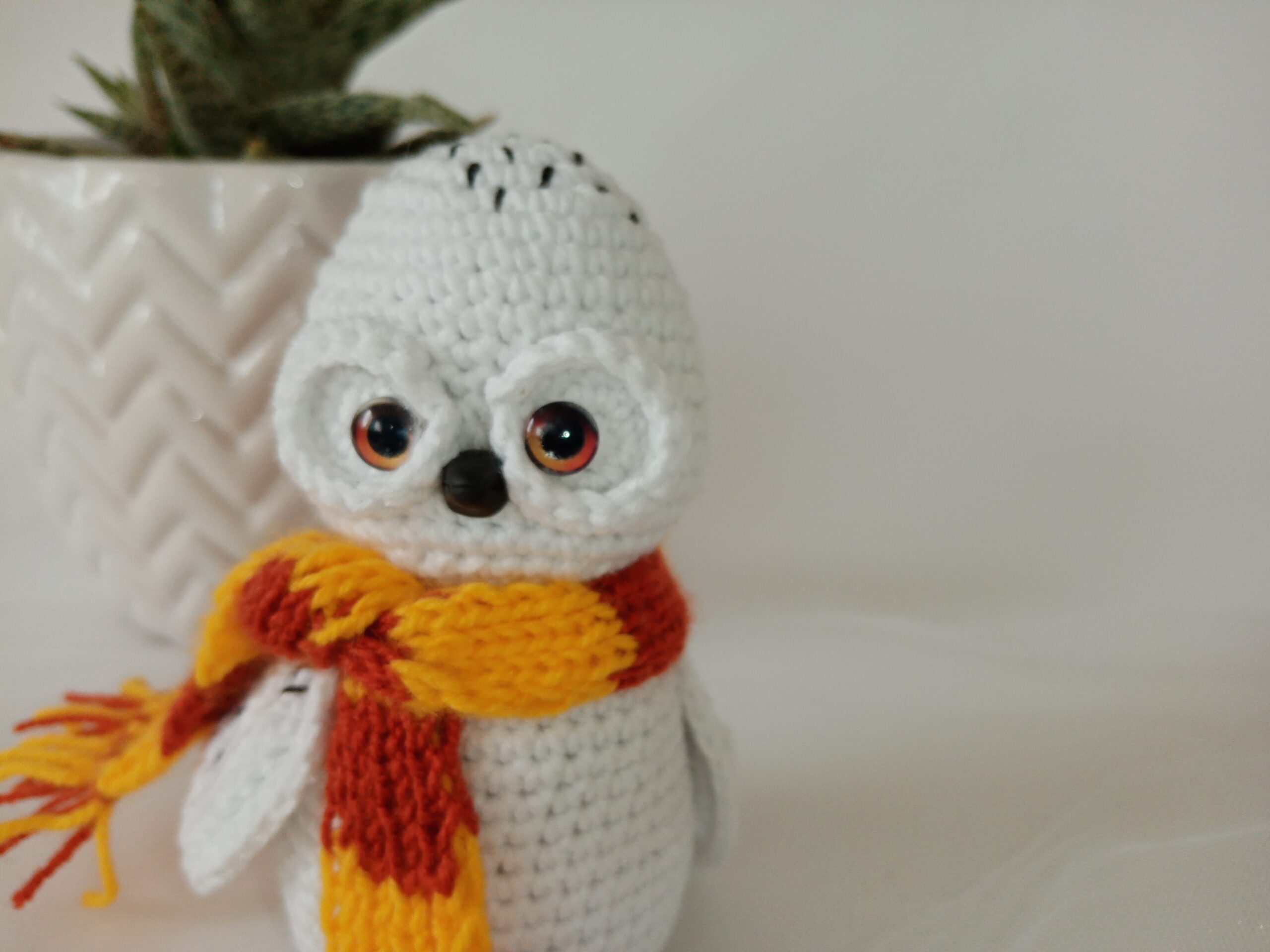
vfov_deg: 53.1
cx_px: 635
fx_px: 954
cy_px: 476
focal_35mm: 26
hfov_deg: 67.3
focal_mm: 3.62
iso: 100
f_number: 1.8
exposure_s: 1/50
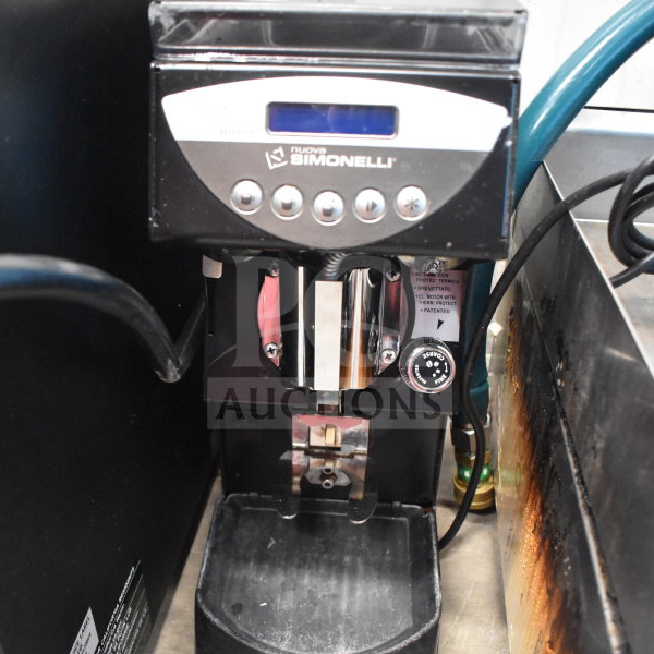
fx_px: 748
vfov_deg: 47.2
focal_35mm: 35
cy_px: 343
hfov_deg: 47.2
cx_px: 329
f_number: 3.5
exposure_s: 1/40
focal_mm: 18
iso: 6400
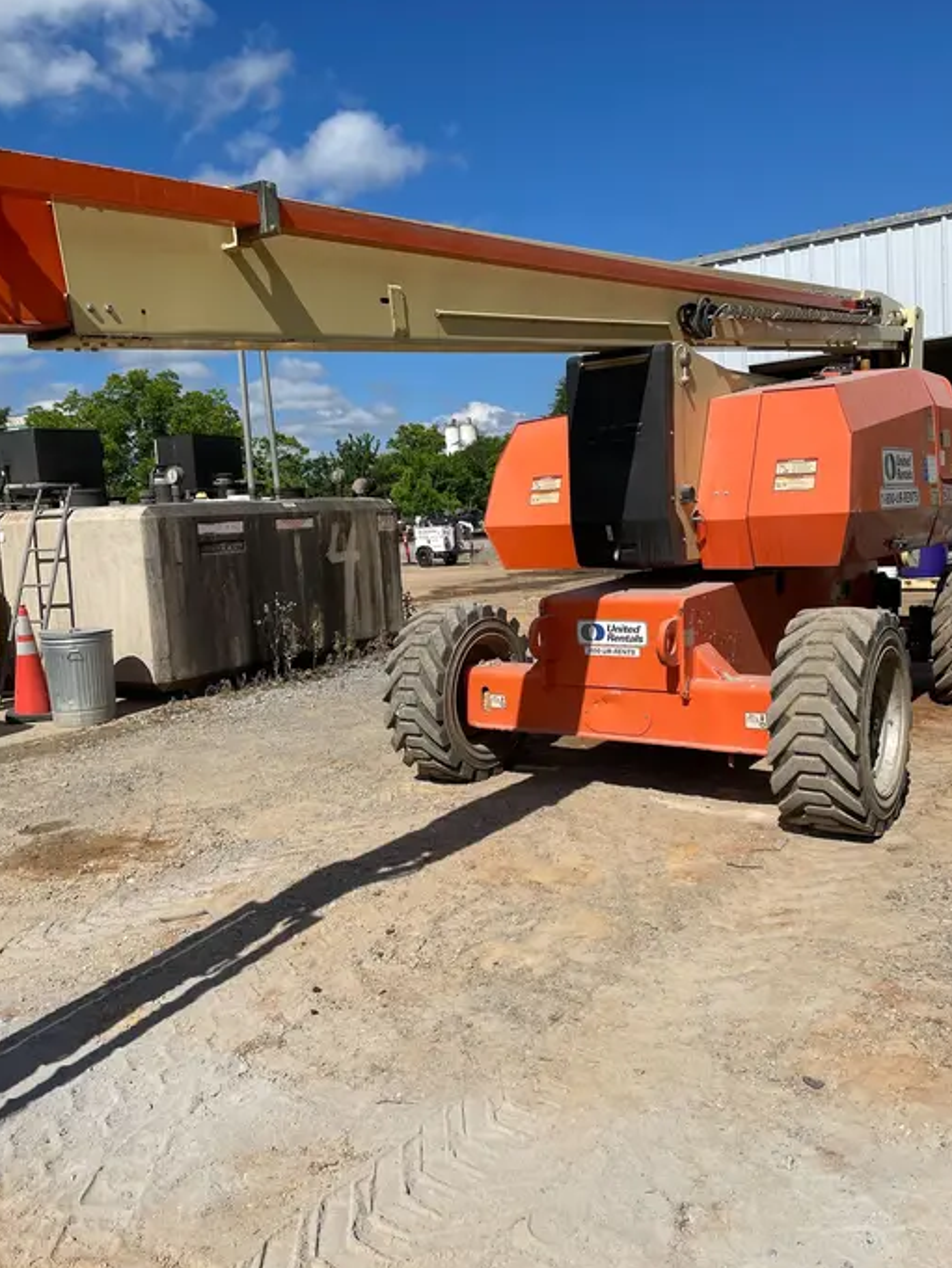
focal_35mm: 28
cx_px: 501
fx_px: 1026
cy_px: 649
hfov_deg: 49.7
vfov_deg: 63.4
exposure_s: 1/8403
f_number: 1.6
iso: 50
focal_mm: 4.2
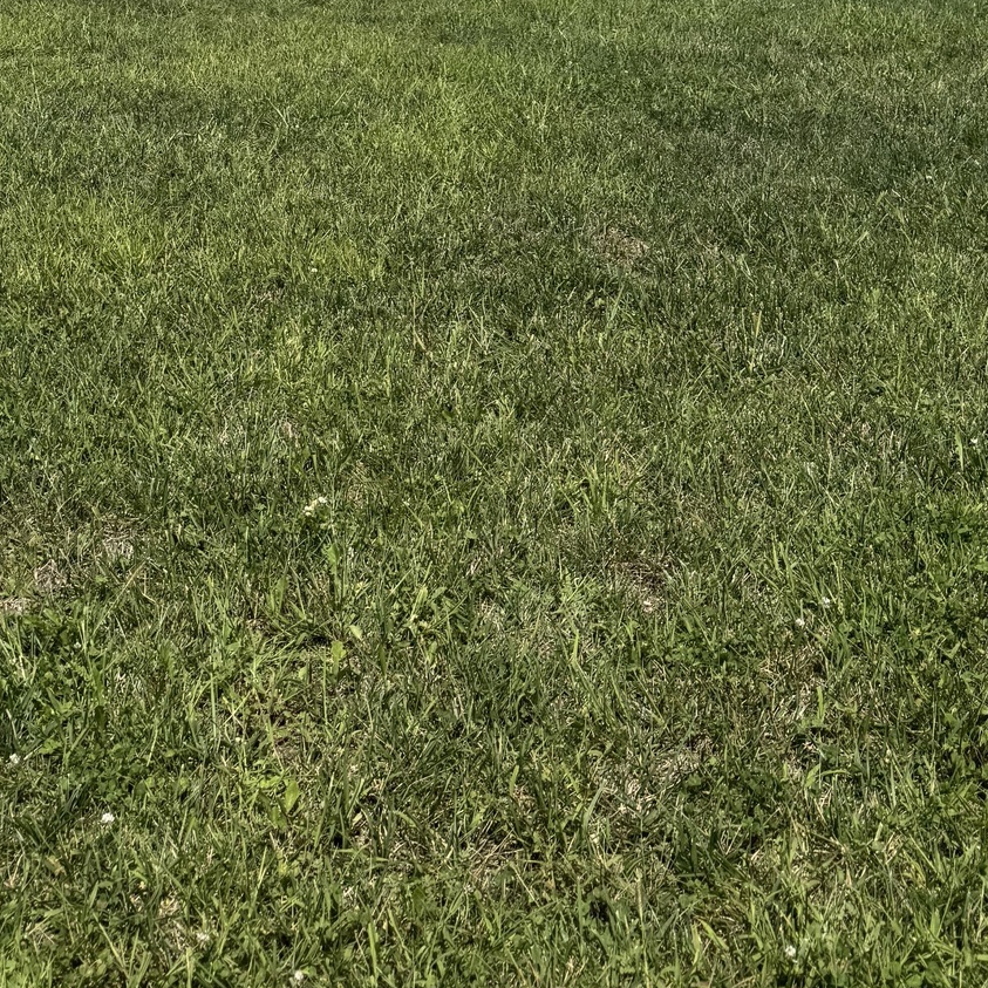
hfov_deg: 29.6
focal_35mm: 58
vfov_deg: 25.8
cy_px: -255
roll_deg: -3.2
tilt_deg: +3.2
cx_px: 483
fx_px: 1873
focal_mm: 6.76
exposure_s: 1/6173
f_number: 1.78
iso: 80
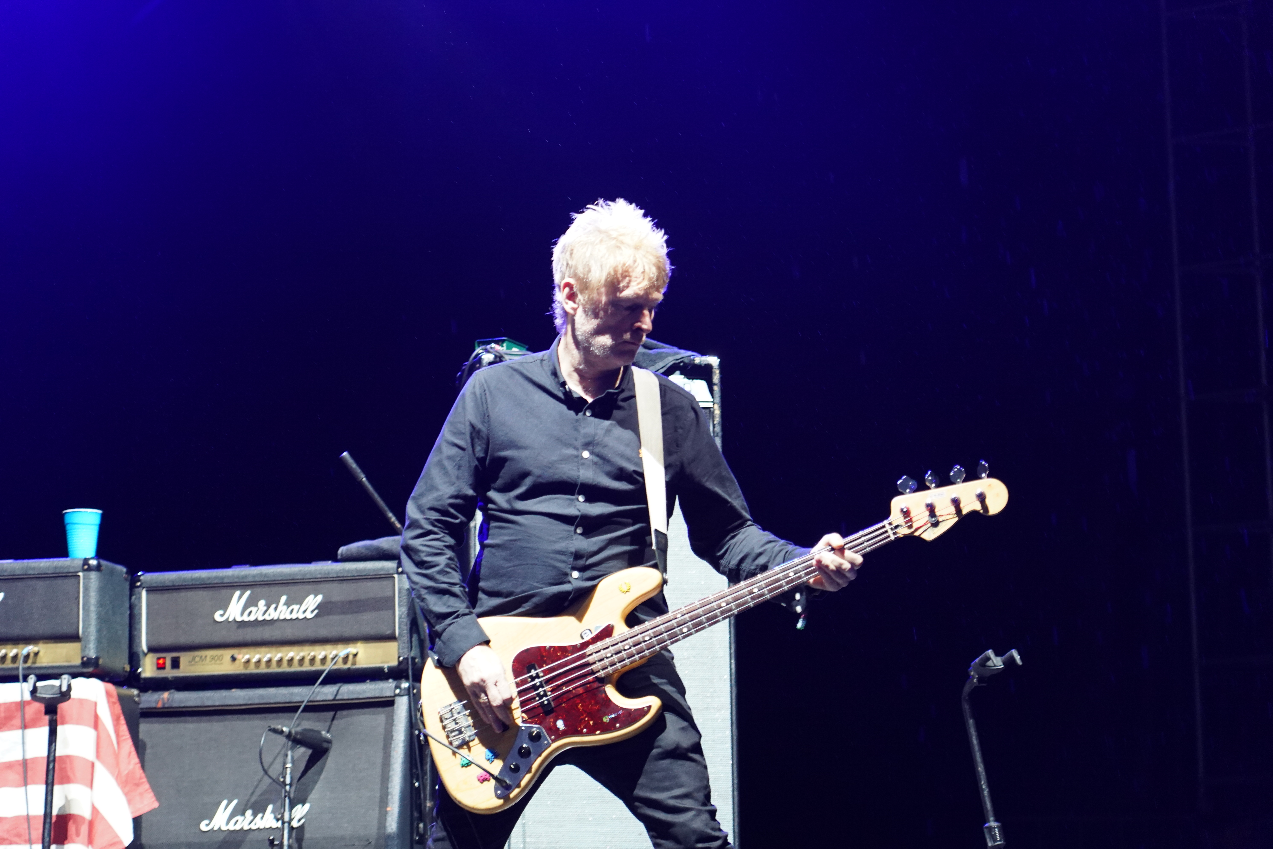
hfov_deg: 19.5
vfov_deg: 13.0
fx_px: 3713
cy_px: 424
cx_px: 636
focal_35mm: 105
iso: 4000
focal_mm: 105
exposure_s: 1/125
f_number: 4
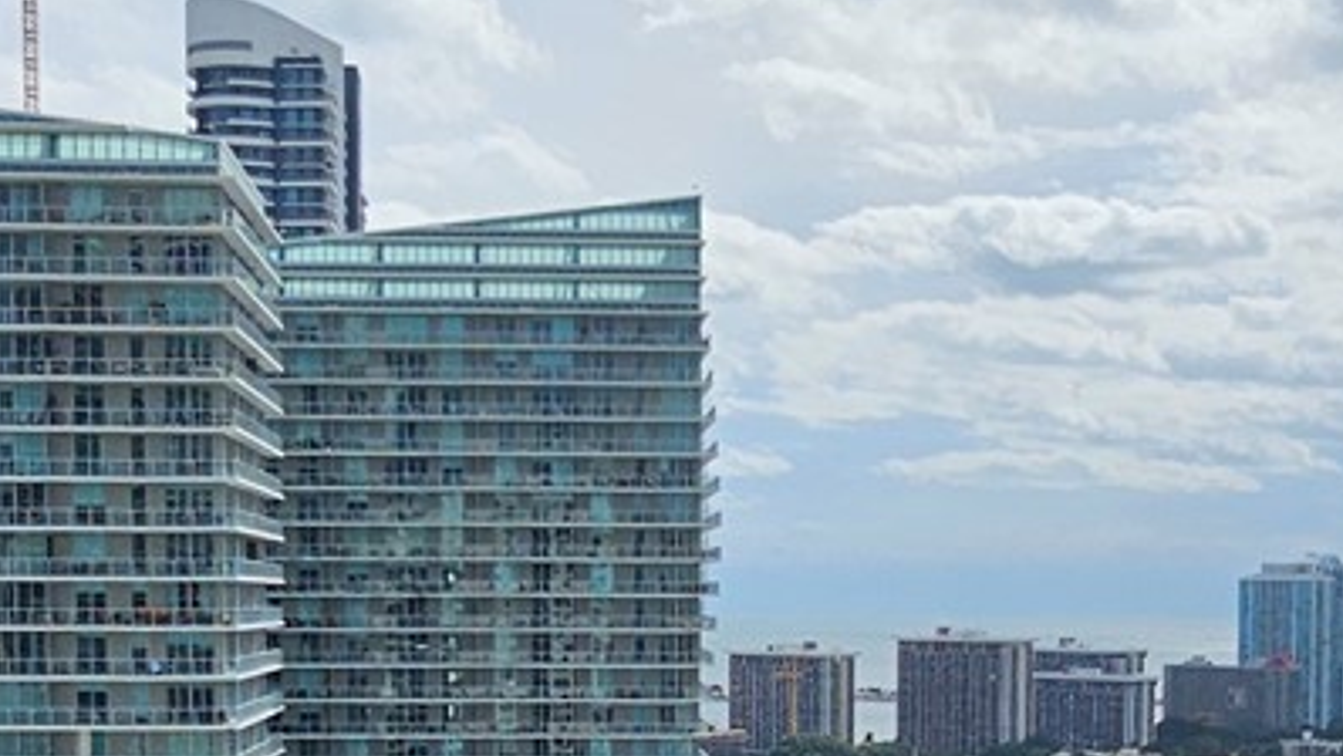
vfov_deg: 20.6
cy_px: 709
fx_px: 2030
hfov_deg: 36.6
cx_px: 634
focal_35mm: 57
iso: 50
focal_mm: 2.2
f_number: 2.2
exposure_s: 1/6014
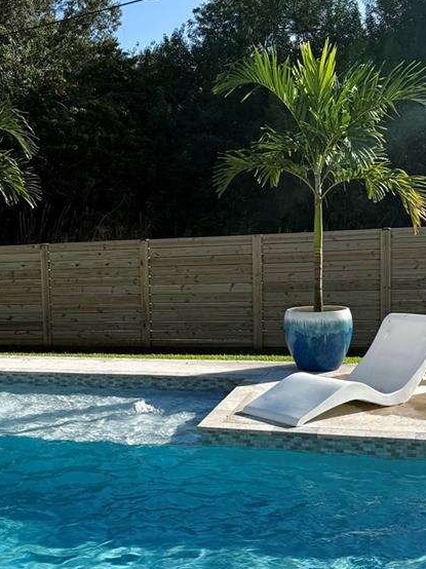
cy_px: 309
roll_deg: +2.6
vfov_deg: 36.8
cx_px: 81
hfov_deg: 27.4
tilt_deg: -5.1
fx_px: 854
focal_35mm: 52
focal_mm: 6.76
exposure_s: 1/4167
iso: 80
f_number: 1.78
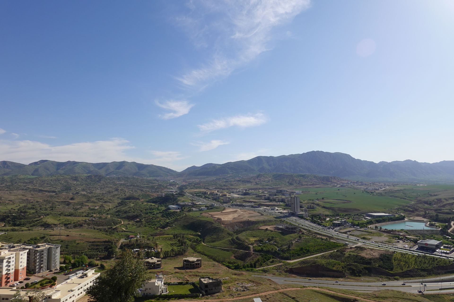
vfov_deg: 53.1
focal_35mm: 24
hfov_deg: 73.7
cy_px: 151
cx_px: 227
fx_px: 303
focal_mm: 9
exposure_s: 1/640
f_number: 5.6
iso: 100
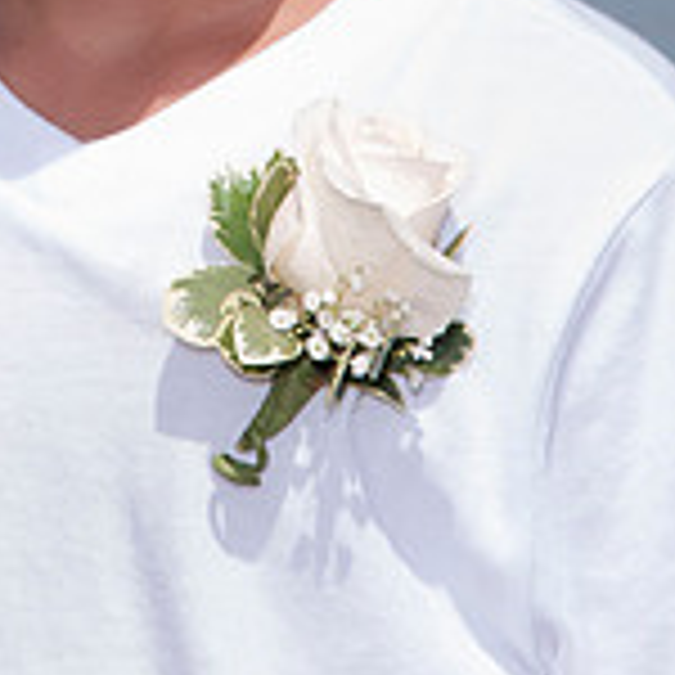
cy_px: -248
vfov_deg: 4.4
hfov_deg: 4.4
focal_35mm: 401
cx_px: 88
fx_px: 8847
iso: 100
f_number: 11
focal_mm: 105
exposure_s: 1/250
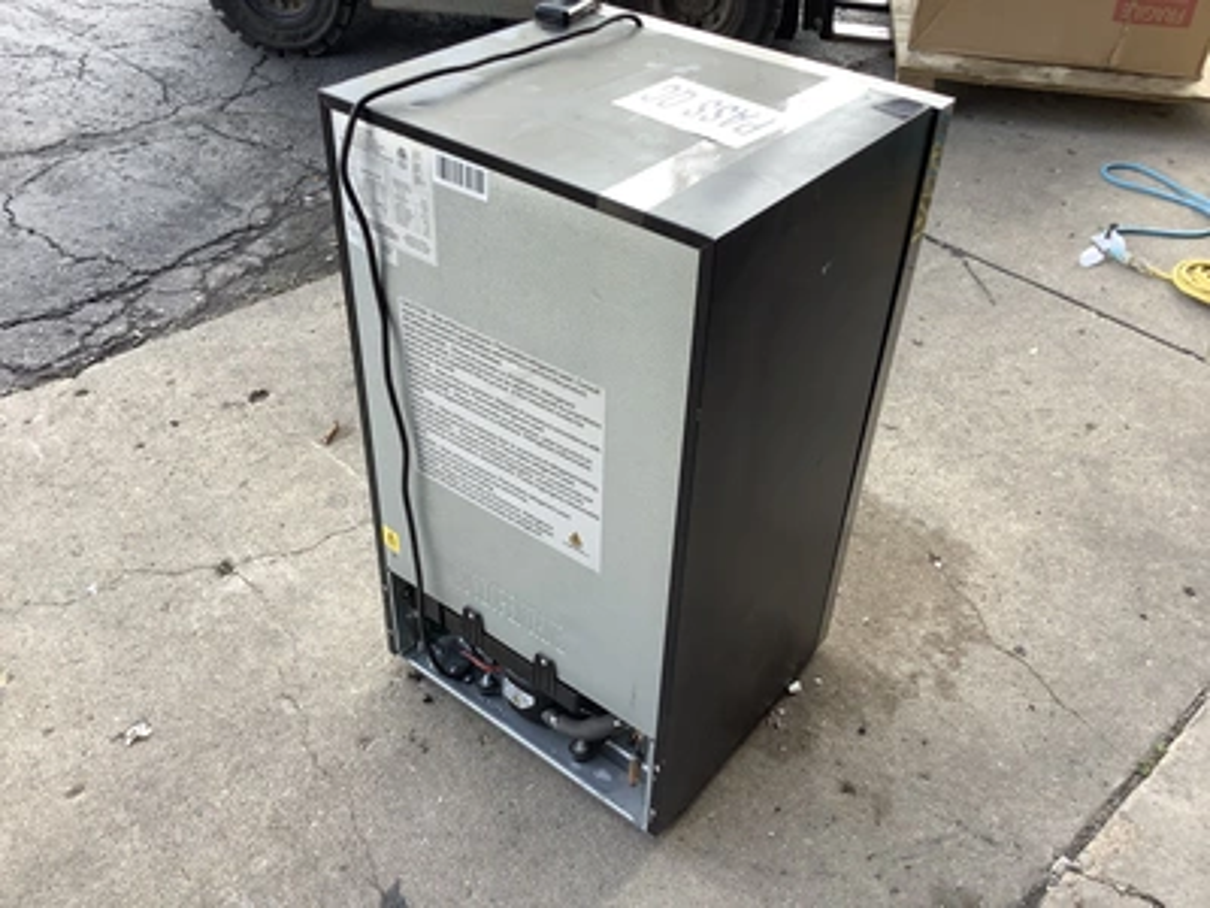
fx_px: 1084
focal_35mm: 31
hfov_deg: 58.4
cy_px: 454
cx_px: 605
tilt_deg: -39.9
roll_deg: -1.6
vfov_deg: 45.4
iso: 25
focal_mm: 3.3
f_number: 2.4
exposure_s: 1/120
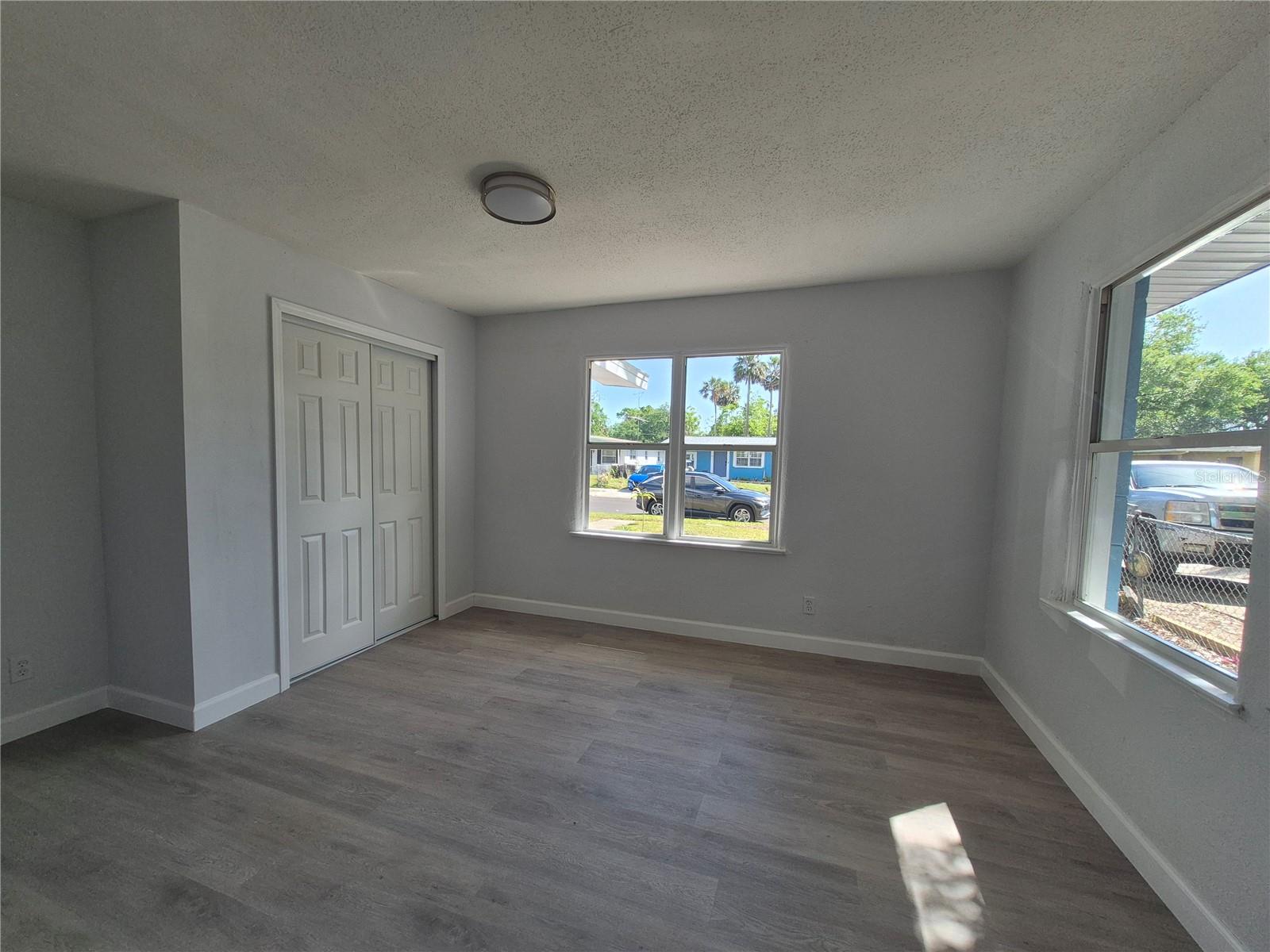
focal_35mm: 13
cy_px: 476
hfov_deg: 106.2
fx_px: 477
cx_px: 635
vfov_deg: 89.9
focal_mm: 1.74
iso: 50
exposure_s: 1/322
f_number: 2.2
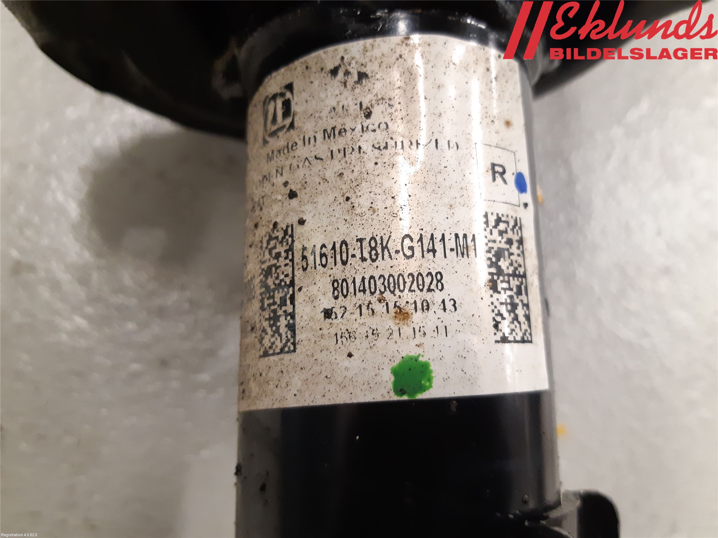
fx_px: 539
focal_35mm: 26
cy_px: 269
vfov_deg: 53.1
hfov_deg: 67.3
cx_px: 359
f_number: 1.7
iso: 250
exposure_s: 1/50
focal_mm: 3.93
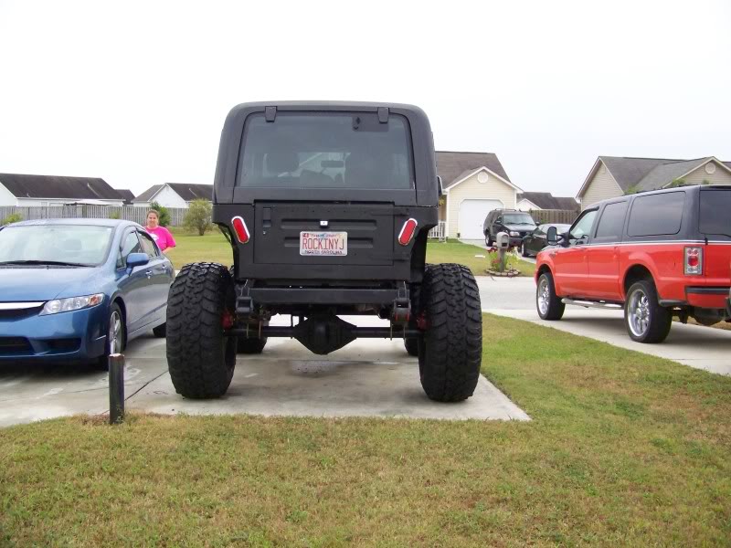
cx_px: 366
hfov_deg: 51.4
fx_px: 760
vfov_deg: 39.7
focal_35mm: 36
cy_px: 274
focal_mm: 5.85
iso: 250
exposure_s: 1/500
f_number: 2.8
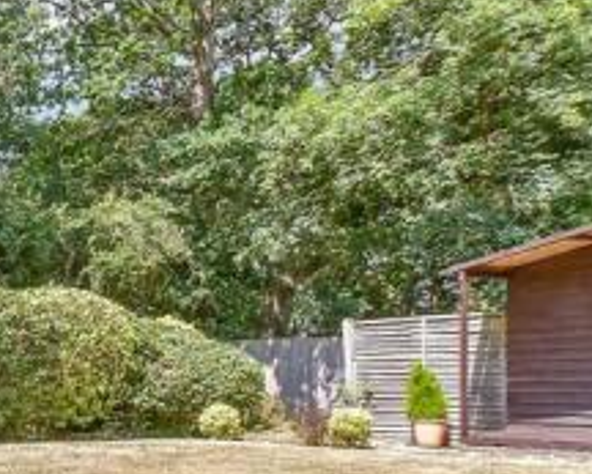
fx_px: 1245
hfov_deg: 22.0
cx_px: -303
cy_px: 388
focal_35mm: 71
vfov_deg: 21.3
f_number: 8
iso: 160
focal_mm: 17
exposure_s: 1/160
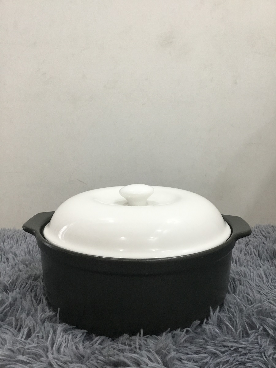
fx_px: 330
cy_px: 184
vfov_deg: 58.4
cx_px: 138
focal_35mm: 31
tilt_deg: -9.9
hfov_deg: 45.4
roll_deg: +0.5
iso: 64
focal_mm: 3.3
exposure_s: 1/33
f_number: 2.4
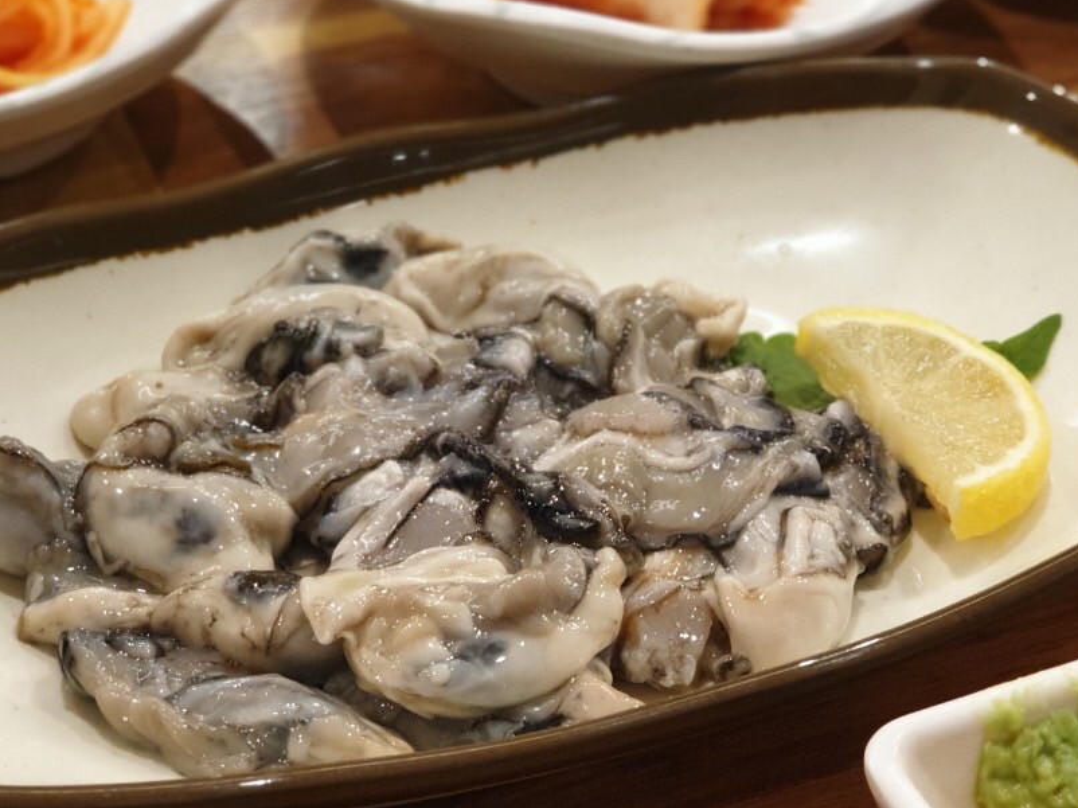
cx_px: 536
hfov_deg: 23.6
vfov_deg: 17.8
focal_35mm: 83
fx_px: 2584
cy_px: 359
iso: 200
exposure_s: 1/30
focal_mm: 6
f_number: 2.4
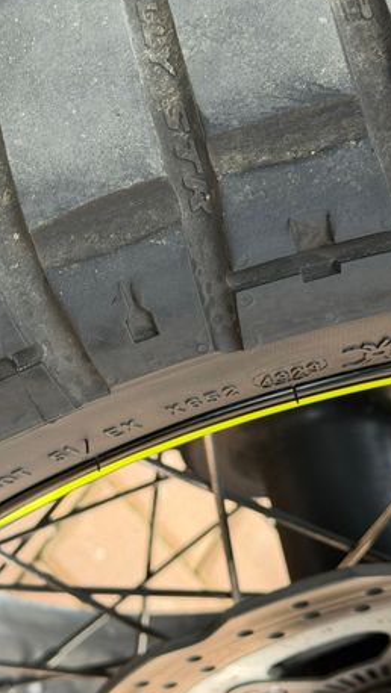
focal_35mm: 73
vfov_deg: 29.0
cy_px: 342
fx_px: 1344
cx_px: 120
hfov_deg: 16.5
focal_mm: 6.76
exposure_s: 1/111
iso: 100
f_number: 1.78
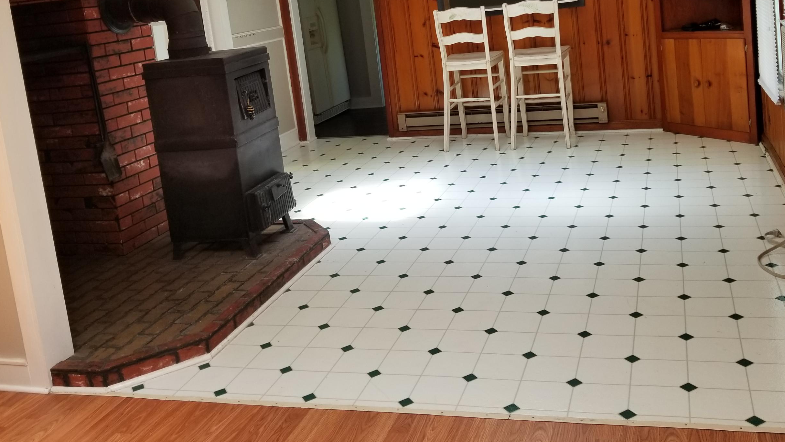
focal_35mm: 35
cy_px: 90
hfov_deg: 56.5
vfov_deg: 32.8
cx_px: 442
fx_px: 729
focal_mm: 4.25
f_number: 1.7
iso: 64
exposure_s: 1/60
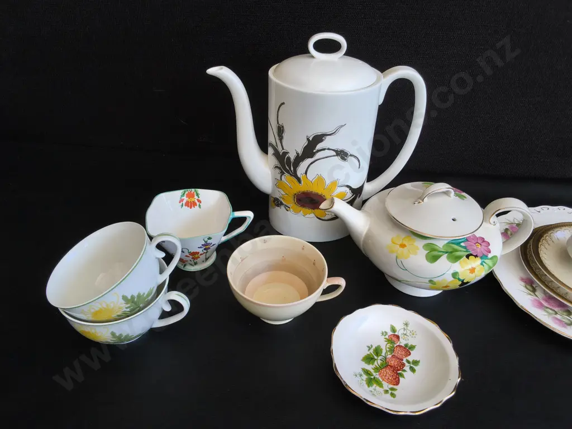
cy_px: 214
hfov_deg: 65.3
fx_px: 446
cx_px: 286
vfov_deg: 51.4
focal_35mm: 27
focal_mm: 2.87
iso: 64
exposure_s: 1/100
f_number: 2
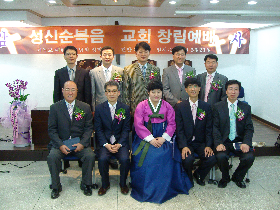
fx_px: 299
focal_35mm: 37
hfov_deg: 50.1
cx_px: 140
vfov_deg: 38.7
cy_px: 105
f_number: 2.8
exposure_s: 1/40
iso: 200
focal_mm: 6.2
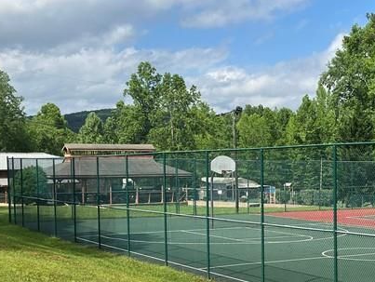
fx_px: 716
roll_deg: +0.5
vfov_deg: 22.1
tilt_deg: -4.7
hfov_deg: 28.8
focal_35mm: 66
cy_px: 208
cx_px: 290
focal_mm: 5.1
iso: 50
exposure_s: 1/3049
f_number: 1.6
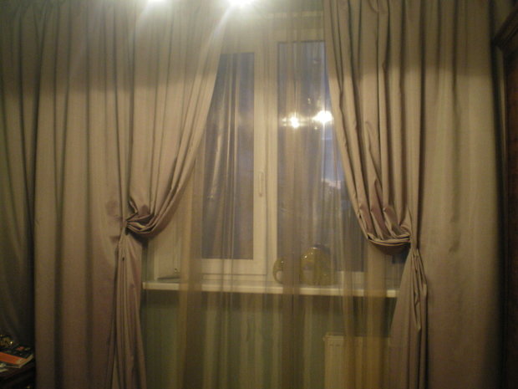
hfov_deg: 49.0
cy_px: 194
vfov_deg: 37.7
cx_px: 259
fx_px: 569
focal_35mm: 38
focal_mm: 6.3
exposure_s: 1/13
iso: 400
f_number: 3.1
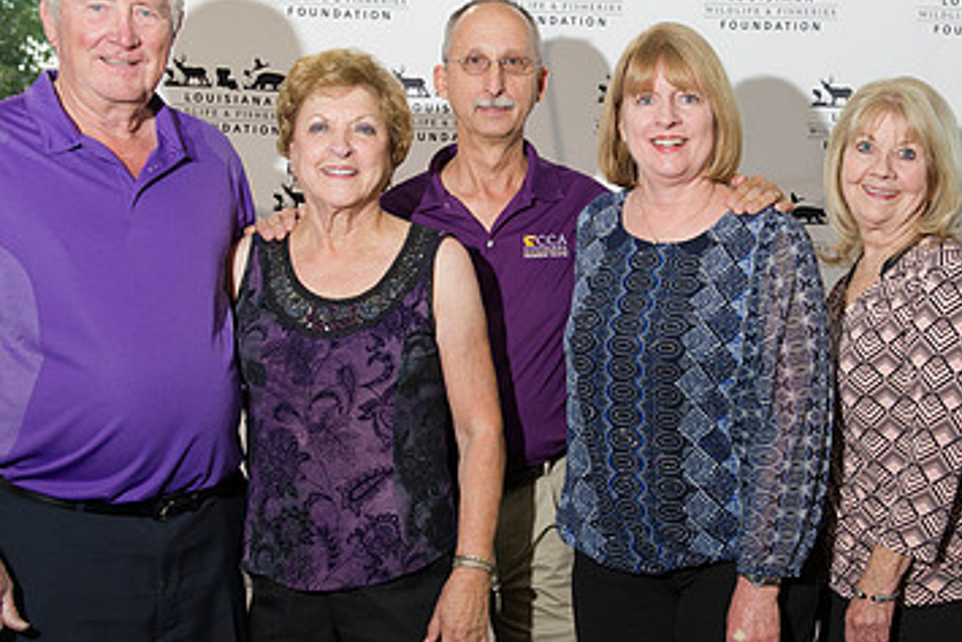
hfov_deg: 32.2
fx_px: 1657
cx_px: 591
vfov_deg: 21.9
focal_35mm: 62
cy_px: 341
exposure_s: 1/80
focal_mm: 38
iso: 800
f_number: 4.5
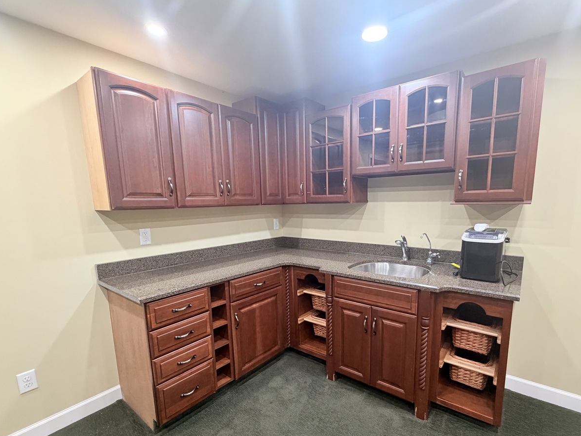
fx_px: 285
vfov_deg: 74.3
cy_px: 248
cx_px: 316
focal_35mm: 17
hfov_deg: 90.8
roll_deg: +1.5
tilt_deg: -9.9
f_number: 2.2
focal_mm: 2.22
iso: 320
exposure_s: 1/60
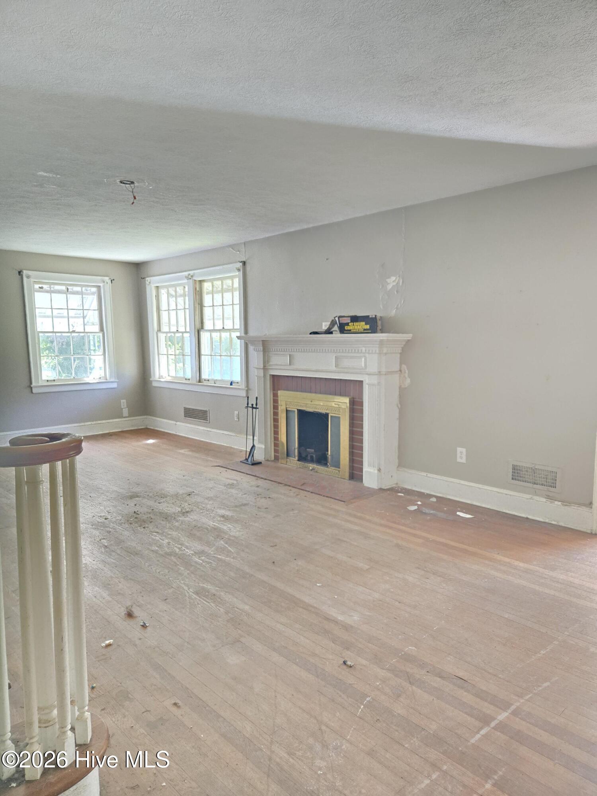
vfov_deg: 73.9
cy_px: 398
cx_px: 298
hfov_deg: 58.9
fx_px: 529
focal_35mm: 23
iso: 800
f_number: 1.8
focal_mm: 5.4
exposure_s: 1/60
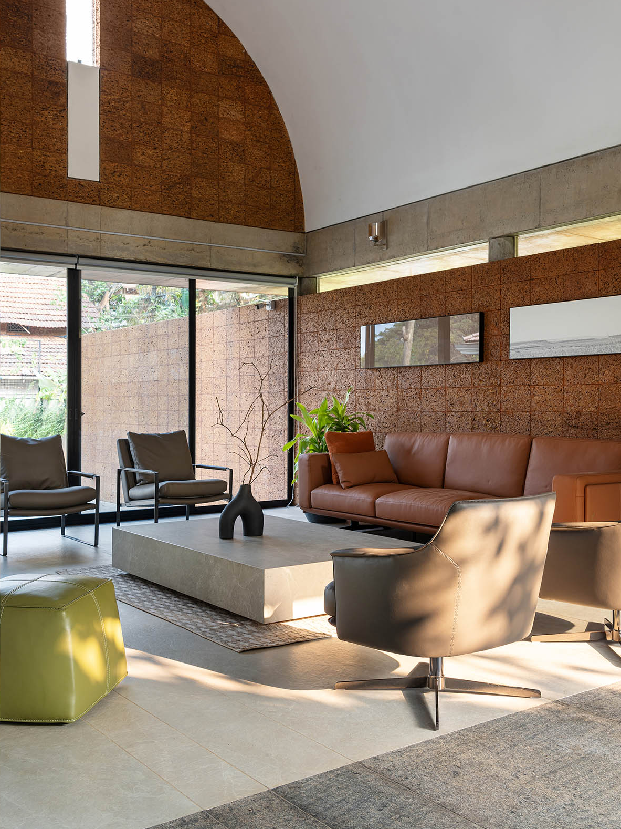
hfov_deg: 41.8
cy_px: 361
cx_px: 307
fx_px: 813
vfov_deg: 53.8
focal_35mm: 34
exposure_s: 1/3
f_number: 9
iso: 100
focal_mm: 31
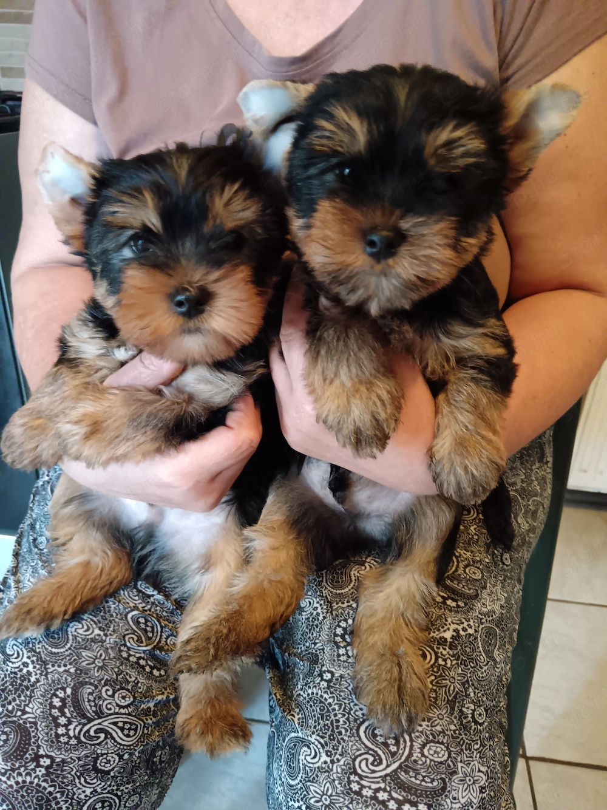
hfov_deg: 51.3
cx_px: 304
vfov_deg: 65.3
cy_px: 405
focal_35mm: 27
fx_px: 631
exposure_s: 1/33.3
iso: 5261
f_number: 1.9
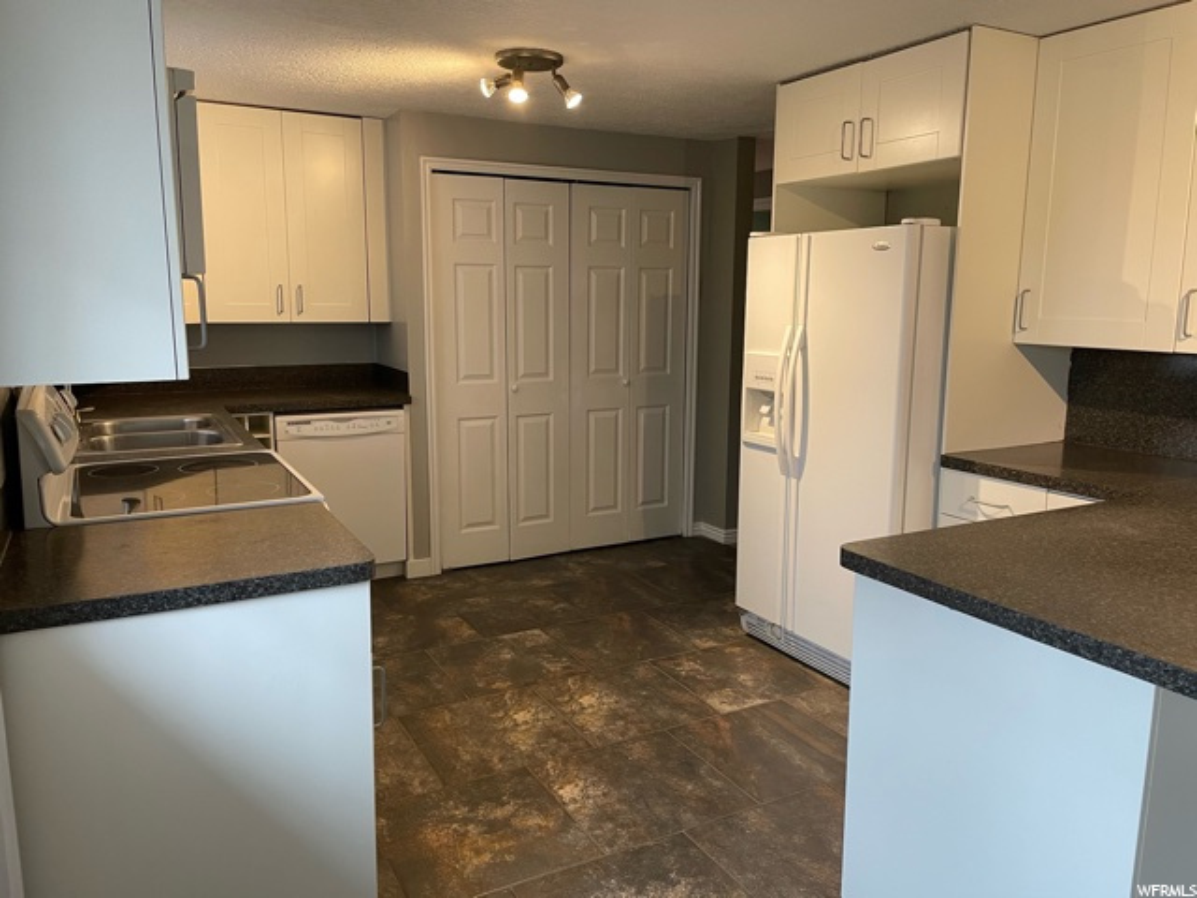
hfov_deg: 67.3
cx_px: 598
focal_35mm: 26
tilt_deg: -9.9
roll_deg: -0.9
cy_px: 449
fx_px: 899
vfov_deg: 53.1
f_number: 1.6
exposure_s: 1/60
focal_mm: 4.2
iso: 125
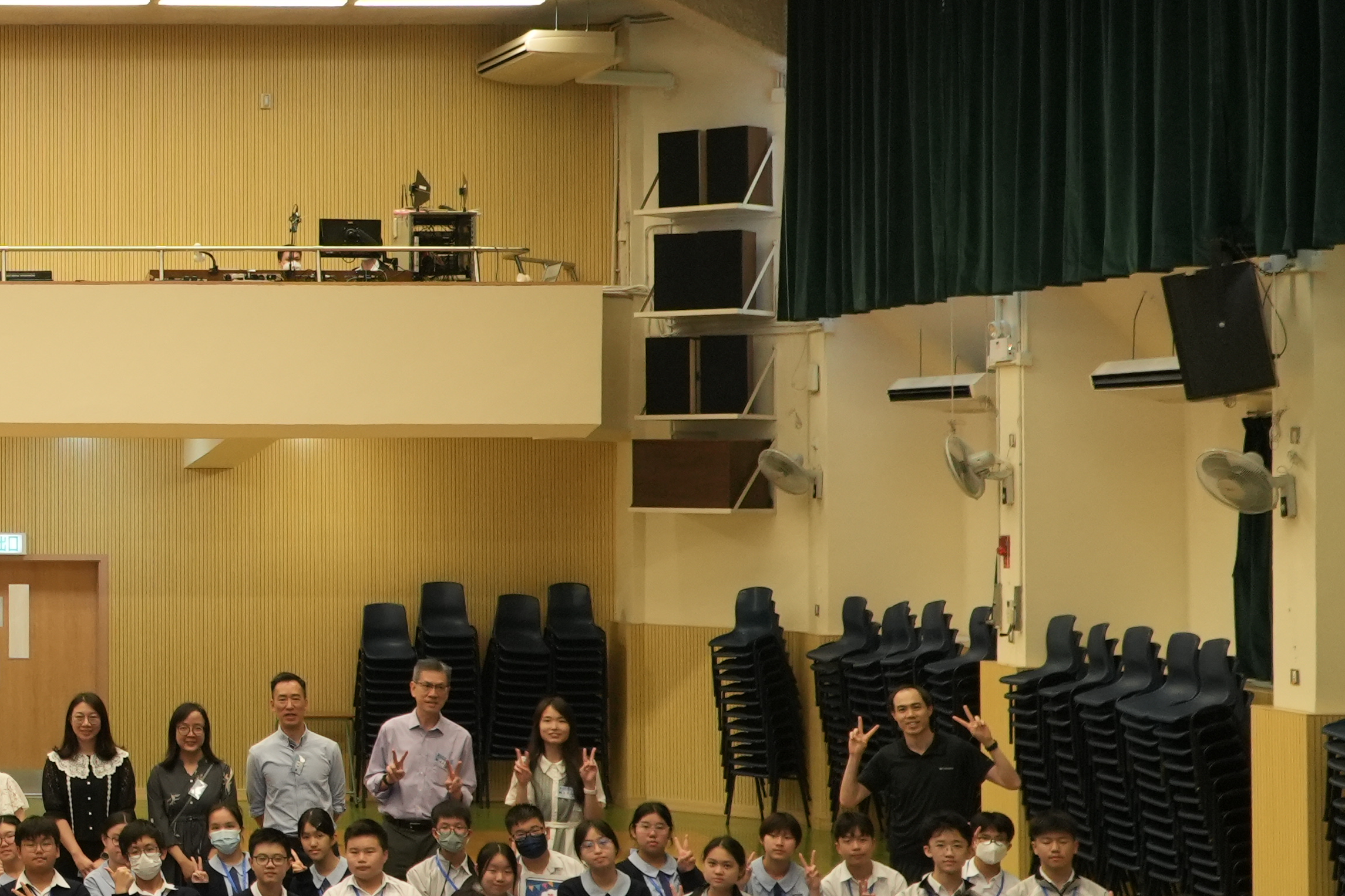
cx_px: -325
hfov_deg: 24.7
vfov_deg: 18.7
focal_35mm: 73
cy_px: 393
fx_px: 2727
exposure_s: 1/60
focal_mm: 18
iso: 800
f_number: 4.5
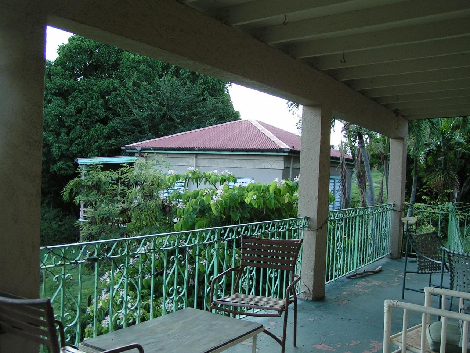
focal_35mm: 38
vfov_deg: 37.7
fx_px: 516
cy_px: 176
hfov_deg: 49.0
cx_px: 235
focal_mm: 5.8
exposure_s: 1/50
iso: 50
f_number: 3.5
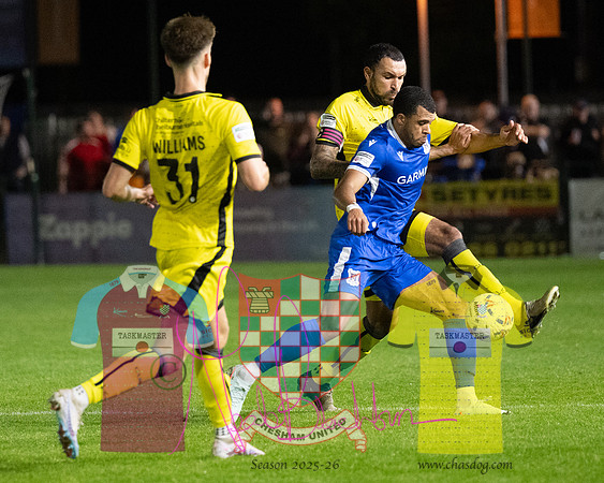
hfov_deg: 5.4
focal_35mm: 360
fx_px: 6428
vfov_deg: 4.3
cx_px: 229
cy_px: 221
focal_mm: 175
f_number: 2.8
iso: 6400
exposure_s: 1/1000
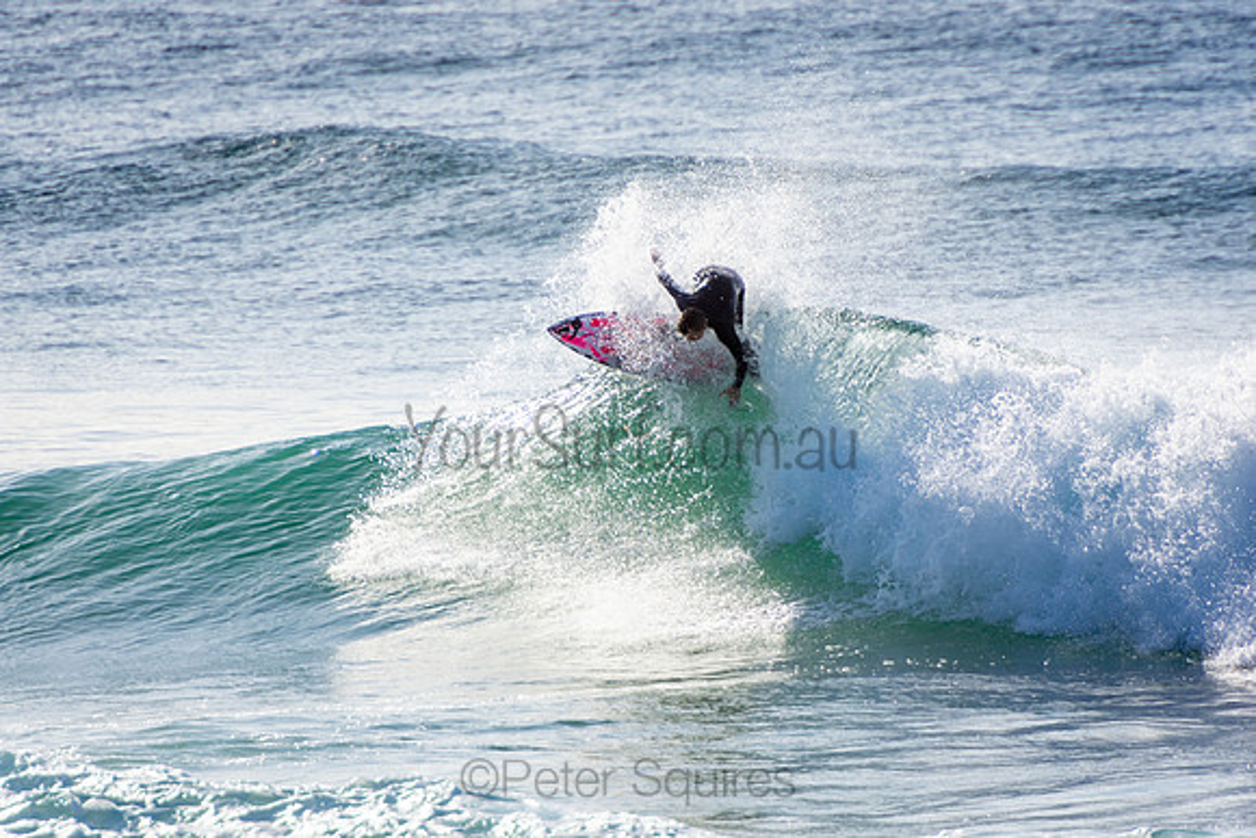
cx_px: 628
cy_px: 419
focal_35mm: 600
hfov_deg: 3.4
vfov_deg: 2.3
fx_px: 20937
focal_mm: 400
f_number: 5.6
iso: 180
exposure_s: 1/2000
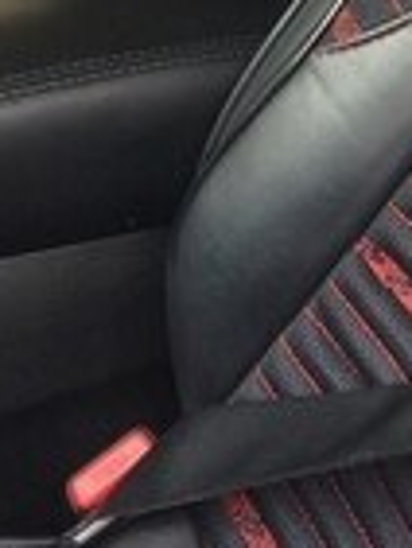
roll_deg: -7.7
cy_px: -326
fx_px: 1616
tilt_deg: -24.5
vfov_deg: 17.0
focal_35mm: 102
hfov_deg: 14.3
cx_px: 428
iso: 64
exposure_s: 1/33
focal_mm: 4.15
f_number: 2.2
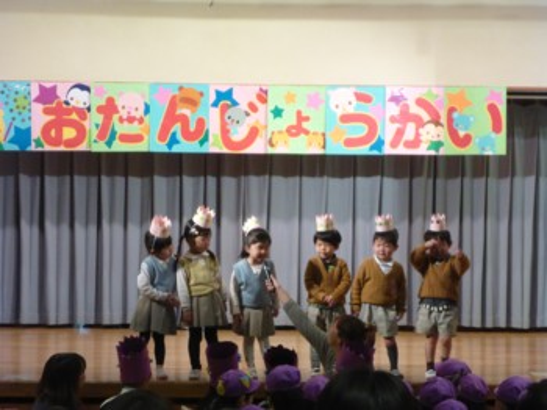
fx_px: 1469
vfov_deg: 15.9
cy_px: 205
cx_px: 274
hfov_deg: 21.1
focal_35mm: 93
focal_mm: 16.6
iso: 800
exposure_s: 1/25
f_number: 5.7
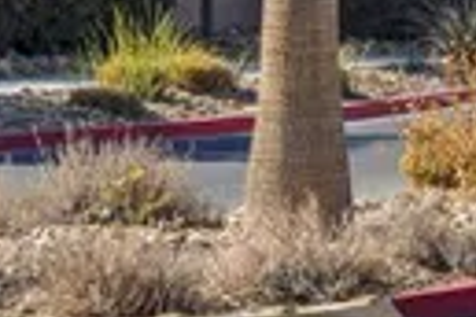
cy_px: -105
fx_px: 2724
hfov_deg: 9.4
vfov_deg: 6.6
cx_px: 897
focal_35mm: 206
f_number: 9
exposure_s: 1/320
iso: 100
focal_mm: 26
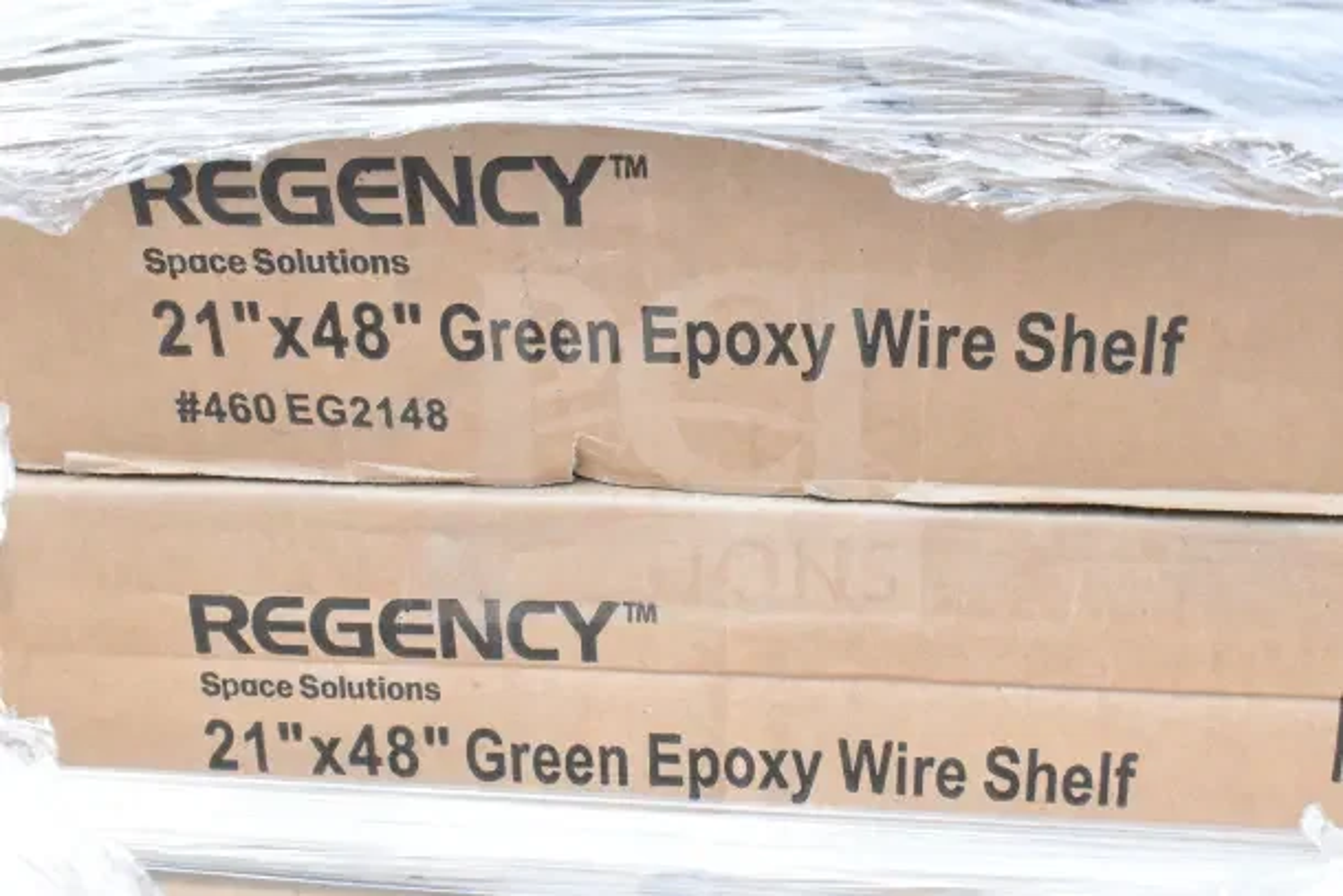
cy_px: 448
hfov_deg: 38.9
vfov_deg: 26.5
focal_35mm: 51
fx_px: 1903
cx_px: 672
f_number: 11
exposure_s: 1/500
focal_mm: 34
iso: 6400
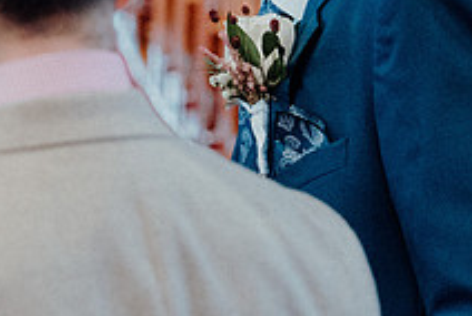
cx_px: 189
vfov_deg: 4.8
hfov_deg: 7.2
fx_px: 3768
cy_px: -37
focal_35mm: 287
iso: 4000
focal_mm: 70
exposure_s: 1/160
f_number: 3.5
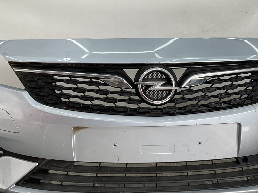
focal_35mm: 55
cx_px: 143
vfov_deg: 26.5
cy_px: 76
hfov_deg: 34.9
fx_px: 410
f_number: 1.8
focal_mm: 3
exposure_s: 1/246
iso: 16
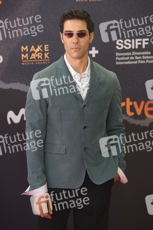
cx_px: 76
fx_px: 990
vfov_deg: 13.3
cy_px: 115
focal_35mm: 155
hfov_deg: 8.8
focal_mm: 155
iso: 800
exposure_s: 1/320
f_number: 5
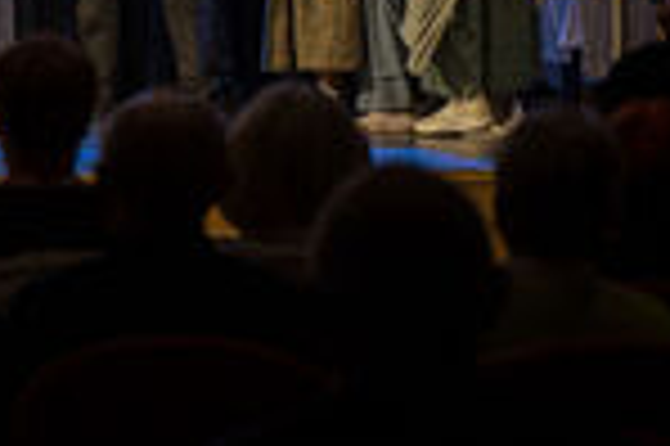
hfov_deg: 8.5
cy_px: -207
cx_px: -161
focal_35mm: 240
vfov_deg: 5.7
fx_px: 4462
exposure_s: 1/250
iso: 1000
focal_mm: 70
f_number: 2.8
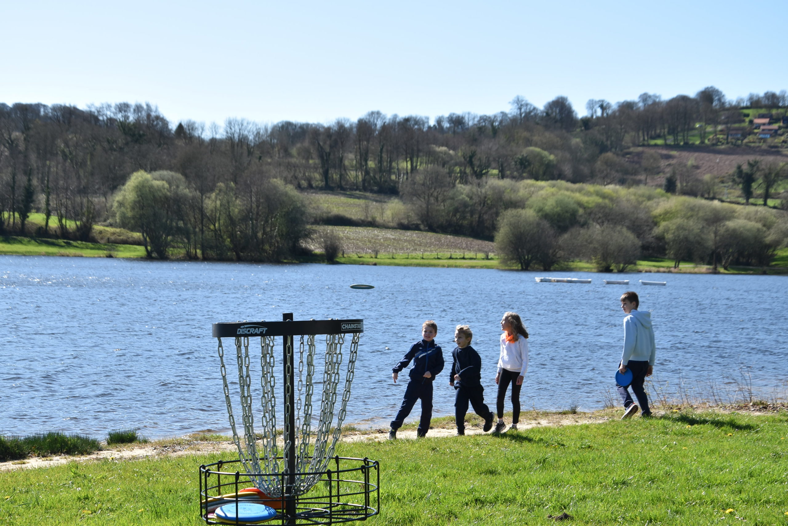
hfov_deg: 29.8
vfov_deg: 20.2
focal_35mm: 68
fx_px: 1479
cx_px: 394
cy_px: 263
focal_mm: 45
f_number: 9
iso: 200
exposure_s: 1/320
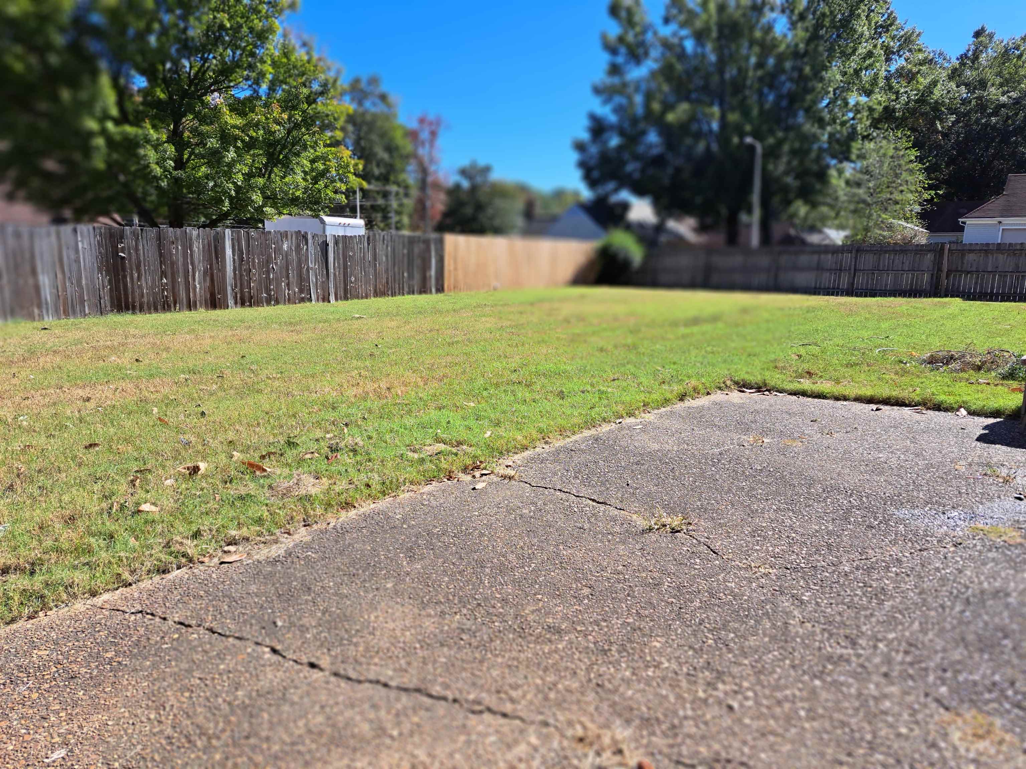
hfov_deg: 71.6
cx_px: 513
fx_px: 711
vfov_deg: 56.8
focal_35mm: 24
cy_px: 384
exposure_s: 1/1359
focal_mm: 5.23
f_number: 1.8
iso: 50
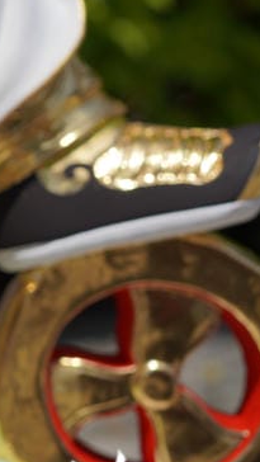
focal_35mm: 121
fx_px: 1482
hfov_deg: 8.9
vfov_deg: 17.6
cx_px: -392
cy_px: 128
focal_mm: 35
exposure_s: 1/1600
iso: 100
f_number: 5.6
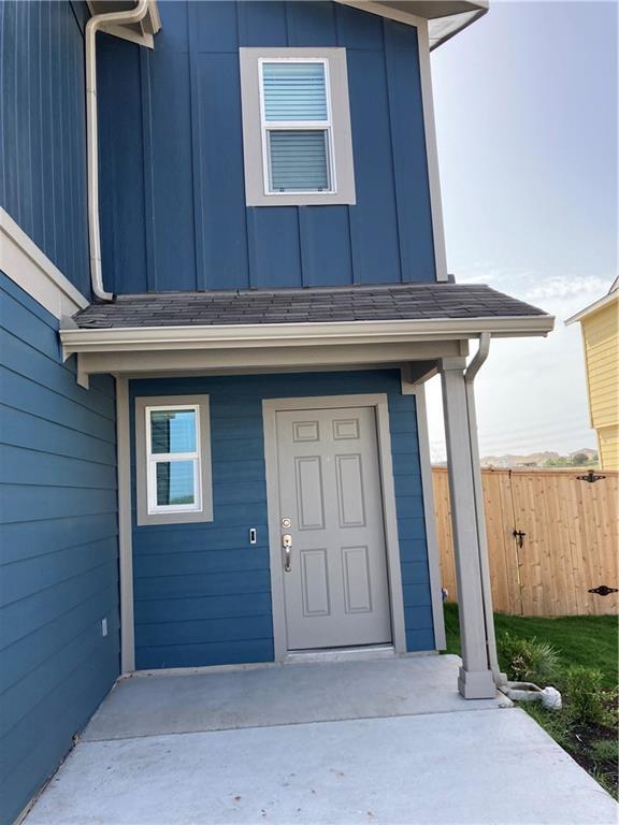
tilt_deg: +7.3
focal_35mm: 28
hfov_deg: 49.7
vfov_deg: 63.4
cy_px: 412
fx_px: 668
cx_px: 310
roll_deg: +3.1
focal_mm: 3.99
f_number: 1.8
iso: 20
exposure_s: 1/736
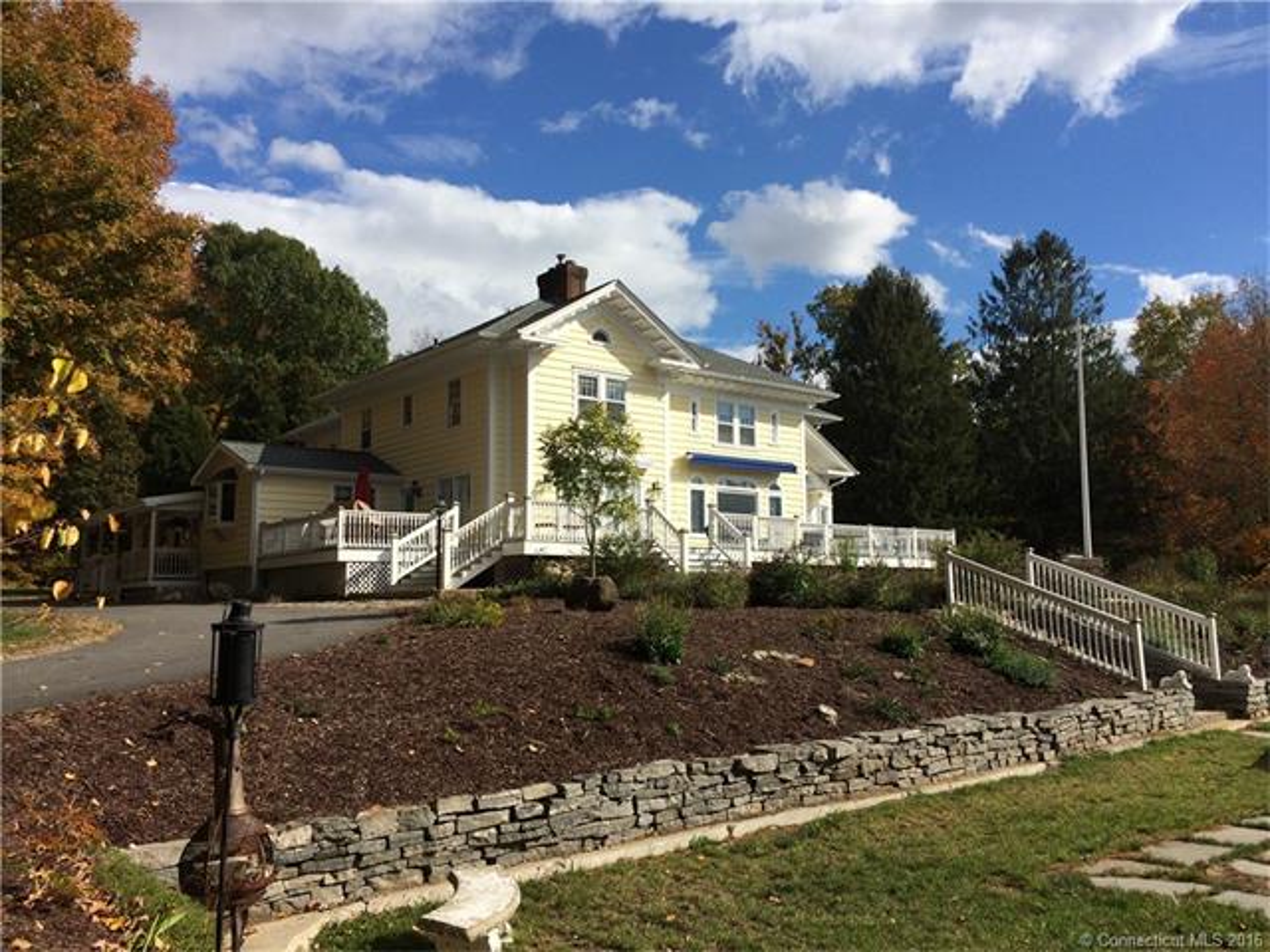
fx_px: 1064
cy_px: 476
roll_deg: +1.3
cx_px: 635
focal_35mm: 29
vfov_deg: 48.2
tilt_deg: +6.1
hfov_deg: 61.7
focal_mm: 4.15
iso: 32
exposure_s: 1/3165
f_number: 2.2
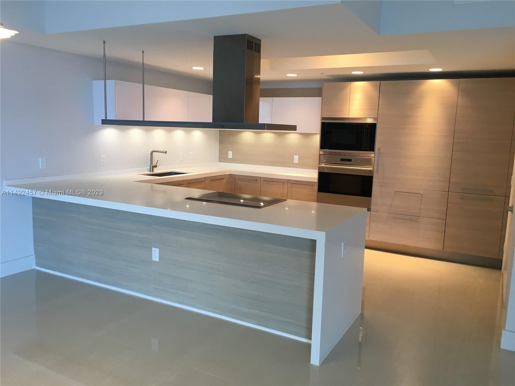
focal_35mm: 29
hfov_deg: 61.7
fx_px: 431
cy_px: 193
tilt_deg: -7.4
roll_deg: -1.6
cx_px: 258
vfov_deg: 48.2
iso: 32
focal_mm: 4.15
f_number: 2.2
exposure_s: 1/30
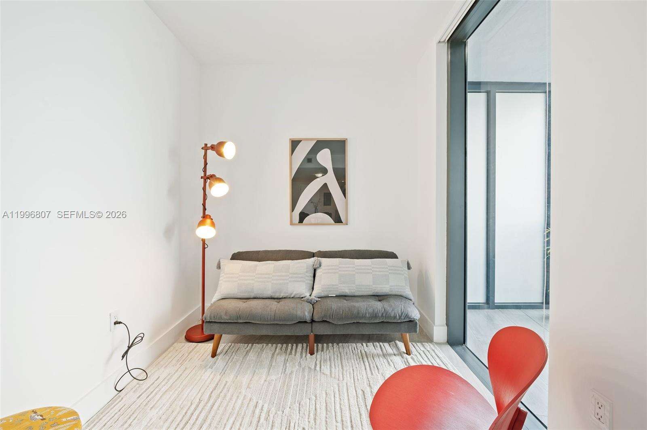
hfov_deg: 100.5
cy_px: 215
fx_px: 269
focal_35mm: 15
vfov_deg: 77.2
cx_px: 324
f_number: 8
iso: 200
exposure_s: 1/2.5
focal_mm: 15
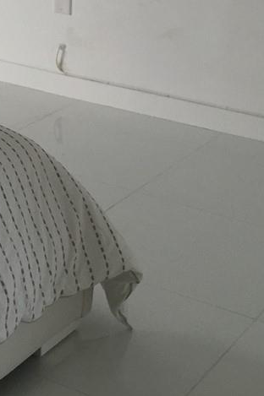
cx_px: -135
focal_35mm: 103
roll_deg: -1.7
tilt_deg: -6.7
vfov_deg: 18.6
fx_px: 1135
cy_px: -101
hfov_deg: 12.6
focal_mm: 4.15
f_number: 2.2
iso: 40
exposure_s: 1/120
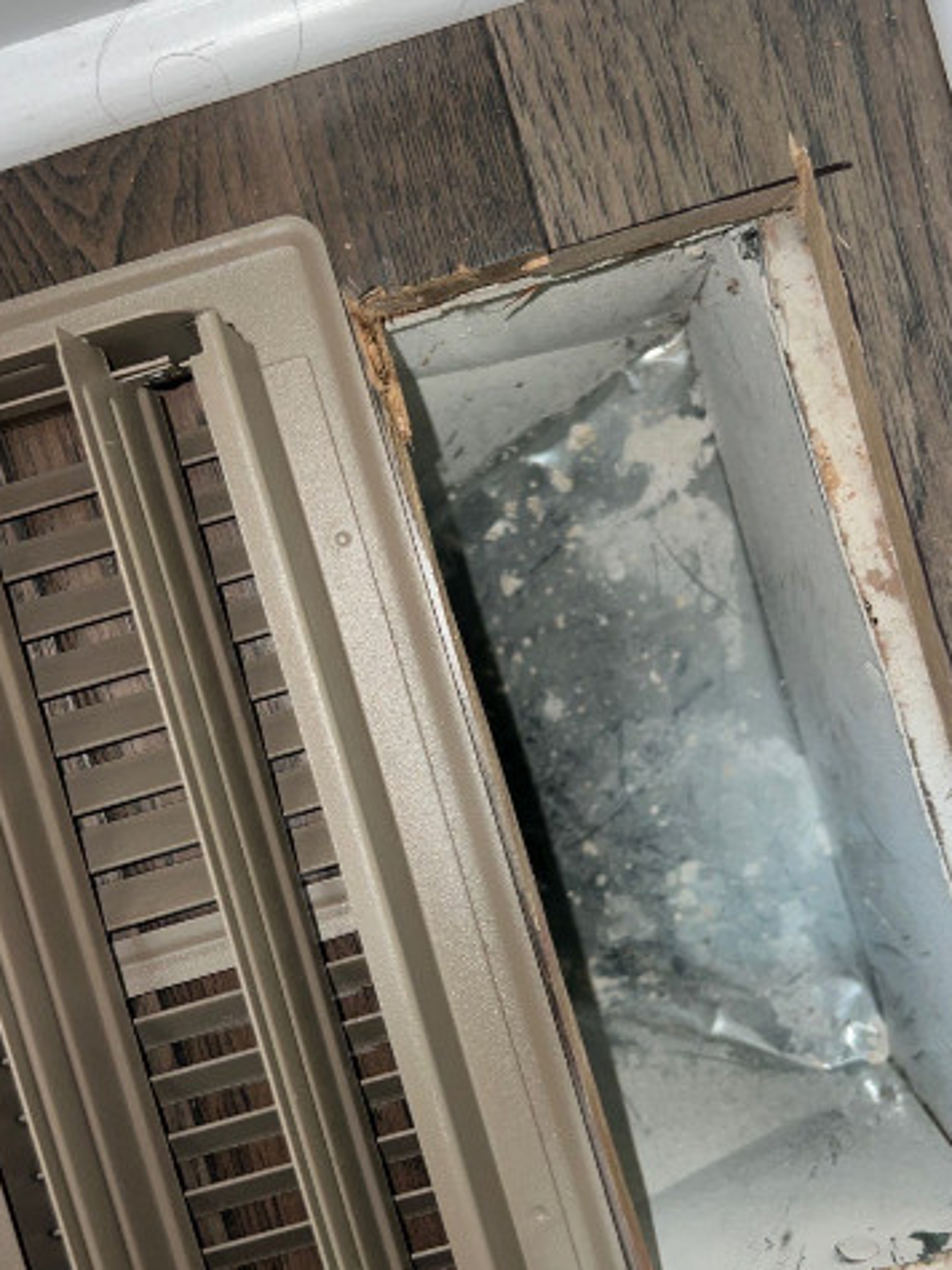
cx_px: 453
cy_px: 692
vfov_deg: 55.3
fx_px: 1211
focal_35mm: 33
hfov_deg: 42.9
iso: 32
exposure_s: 1/120
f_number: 2.2
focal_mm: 4.2
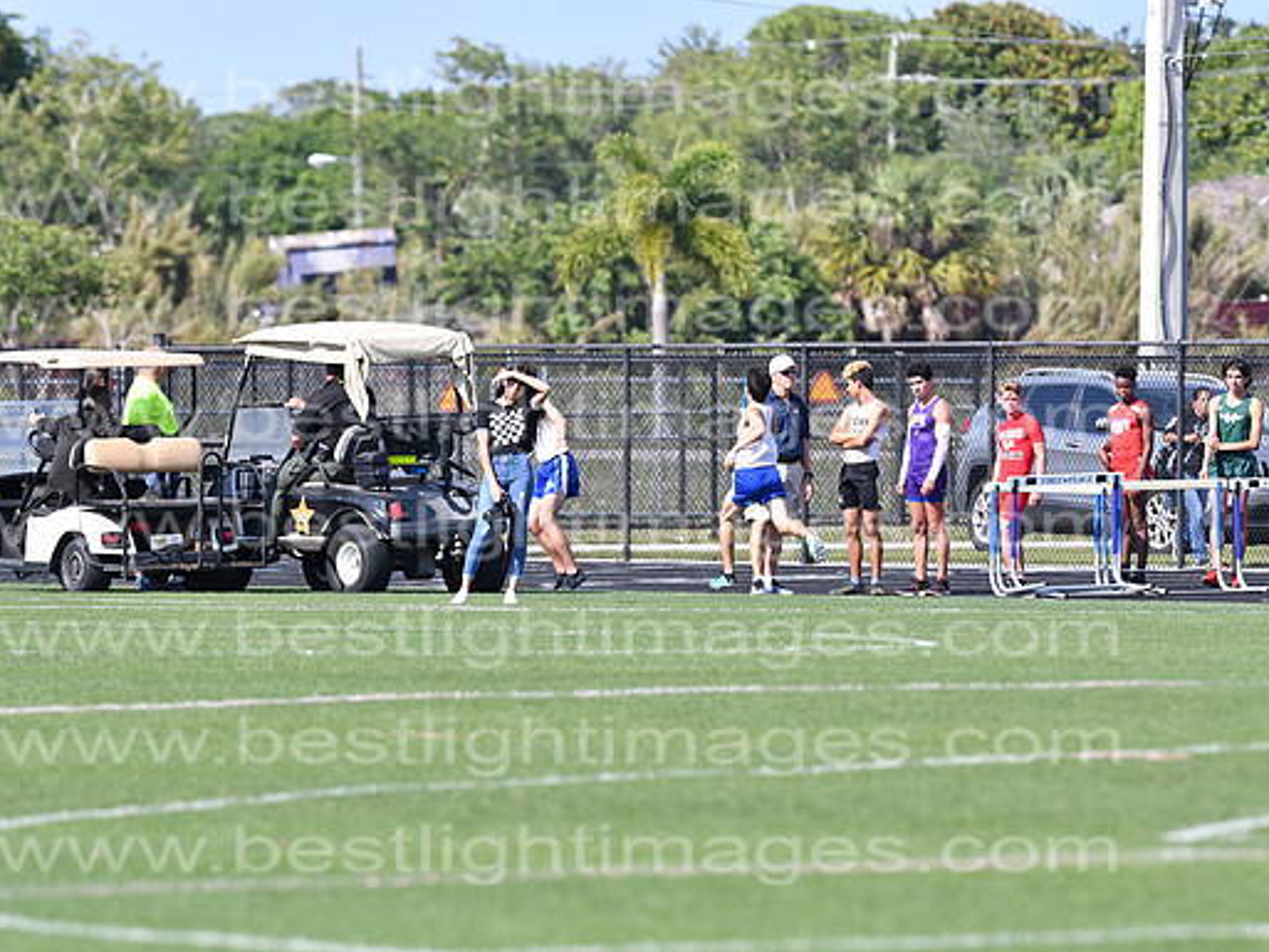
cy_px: 476
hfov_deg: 4.1
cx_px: 559
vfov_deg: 3.0
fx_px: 17931
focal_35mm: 489
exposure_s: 1/1600
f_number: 5.6
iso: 400
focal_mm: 300
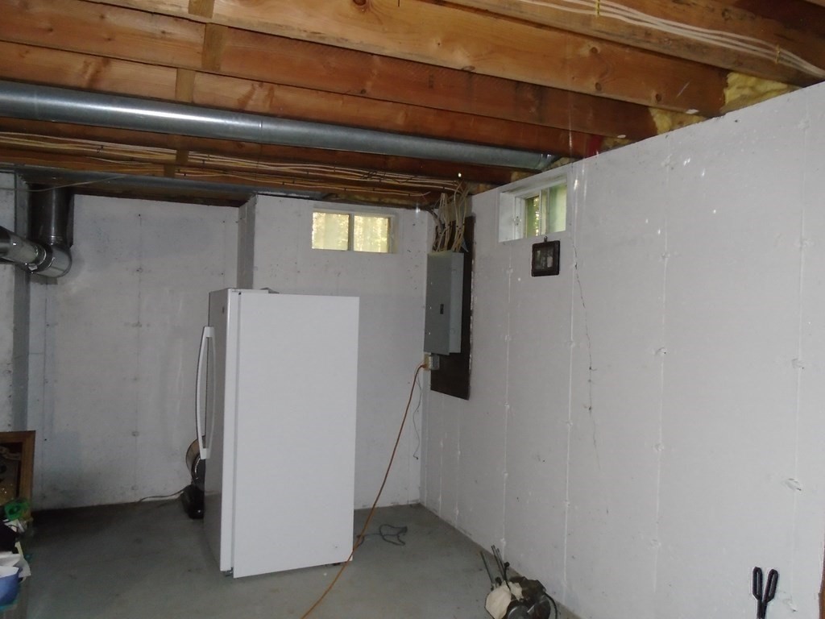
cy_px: 310
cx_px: 412
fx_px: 620
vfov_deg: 53.1
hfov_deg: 67.3
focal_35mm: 26
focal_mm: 4.6
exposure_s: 1/30
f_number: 3.2
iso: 400
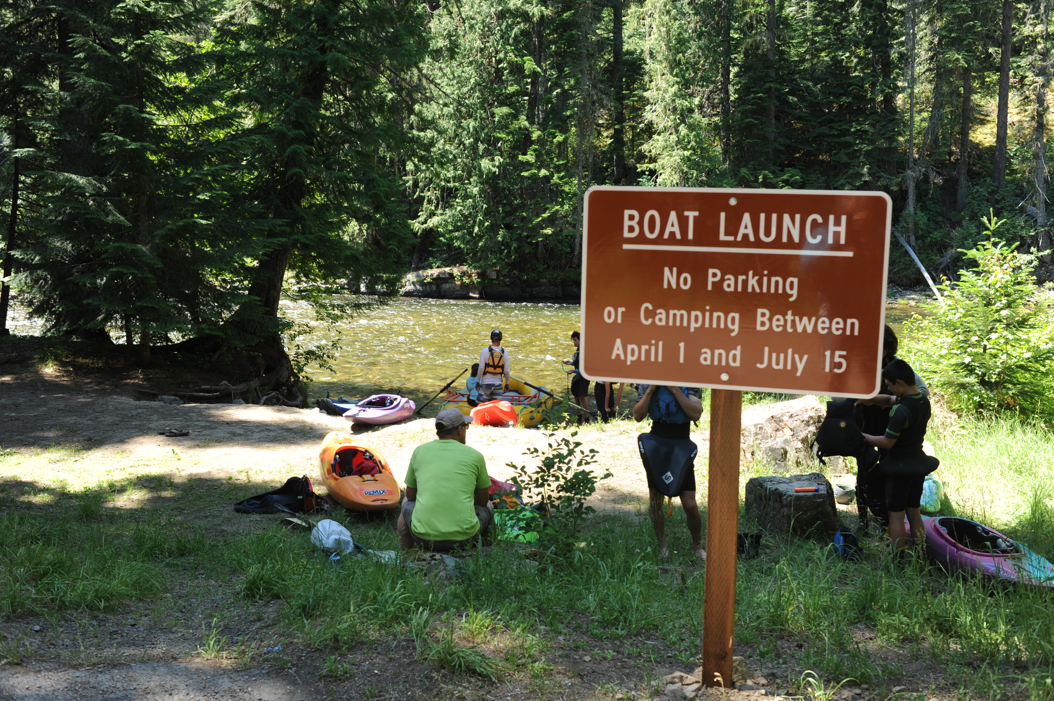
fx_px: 1024
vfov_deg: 37.8
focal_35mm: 35
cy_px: 350
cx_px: 527
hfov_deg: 54.5
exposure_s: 1/100
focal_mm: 35
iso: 200
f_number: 8
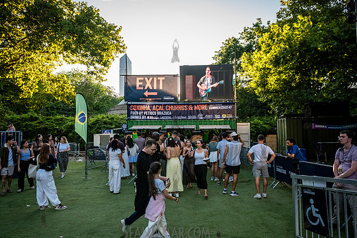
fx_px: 268
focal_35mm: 27
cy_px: 117
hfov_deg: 67.4
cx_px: 175
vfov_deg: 47.9
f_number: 5
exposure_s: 1/1600
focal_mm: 24
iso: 2000
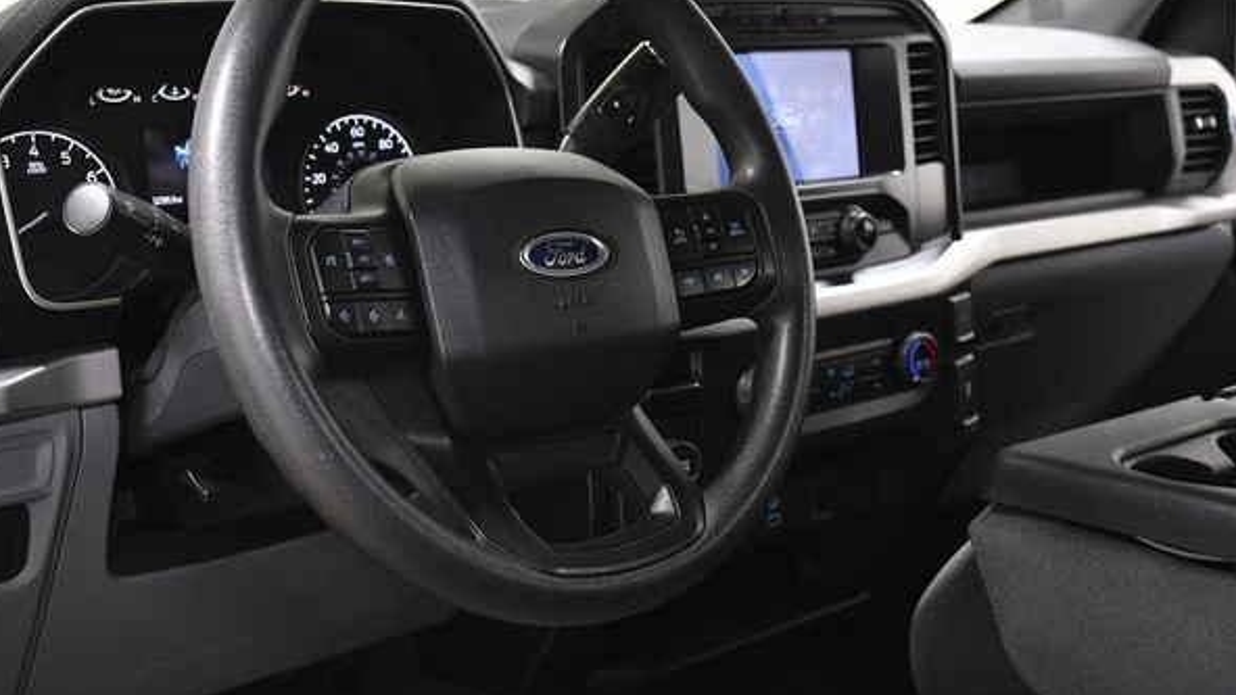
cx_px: 620
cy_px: 264
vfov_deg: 23.4
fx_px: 1671
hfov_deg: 40.6
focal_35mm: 51
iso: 2500
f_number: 4.5
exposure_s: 1/125
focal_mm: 30
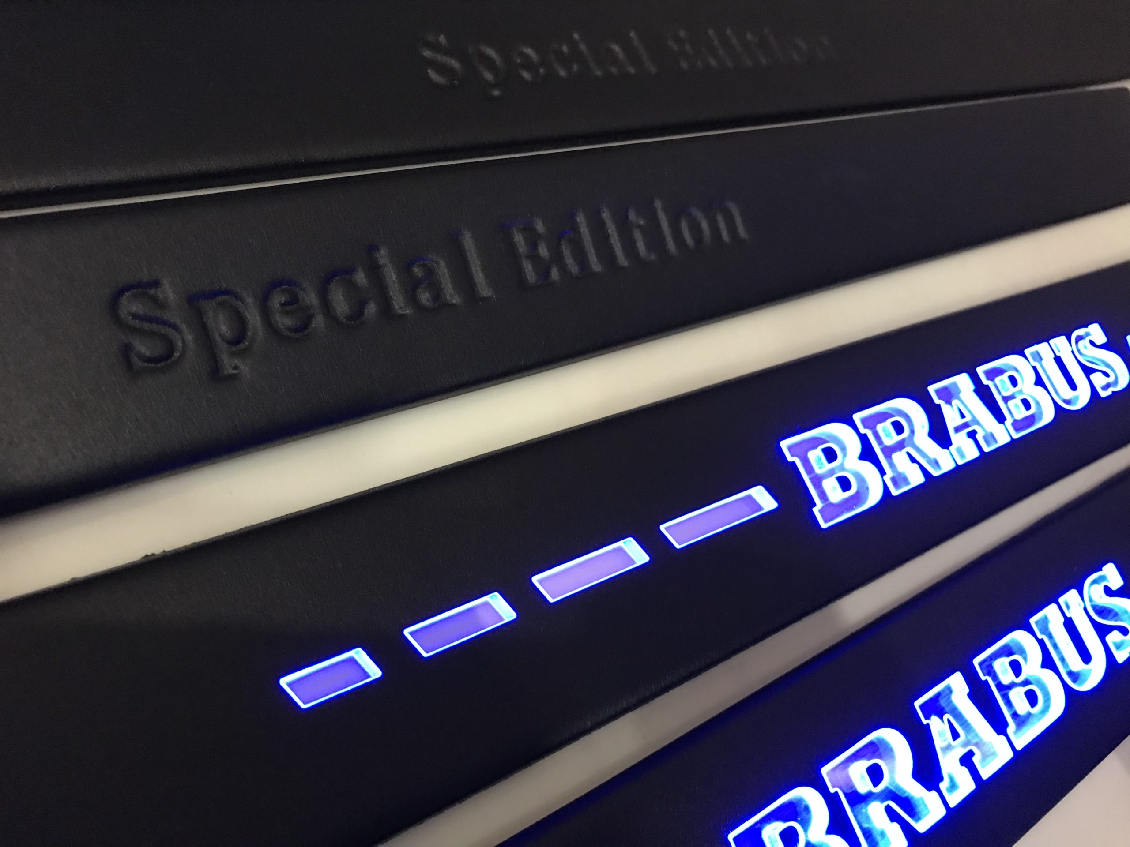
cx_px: 565
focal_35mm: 28
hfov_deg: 63.4
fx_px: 914
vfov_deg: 49.7
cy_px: 424
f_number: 1.8
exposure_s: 1/7
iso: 80
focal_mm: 3.99
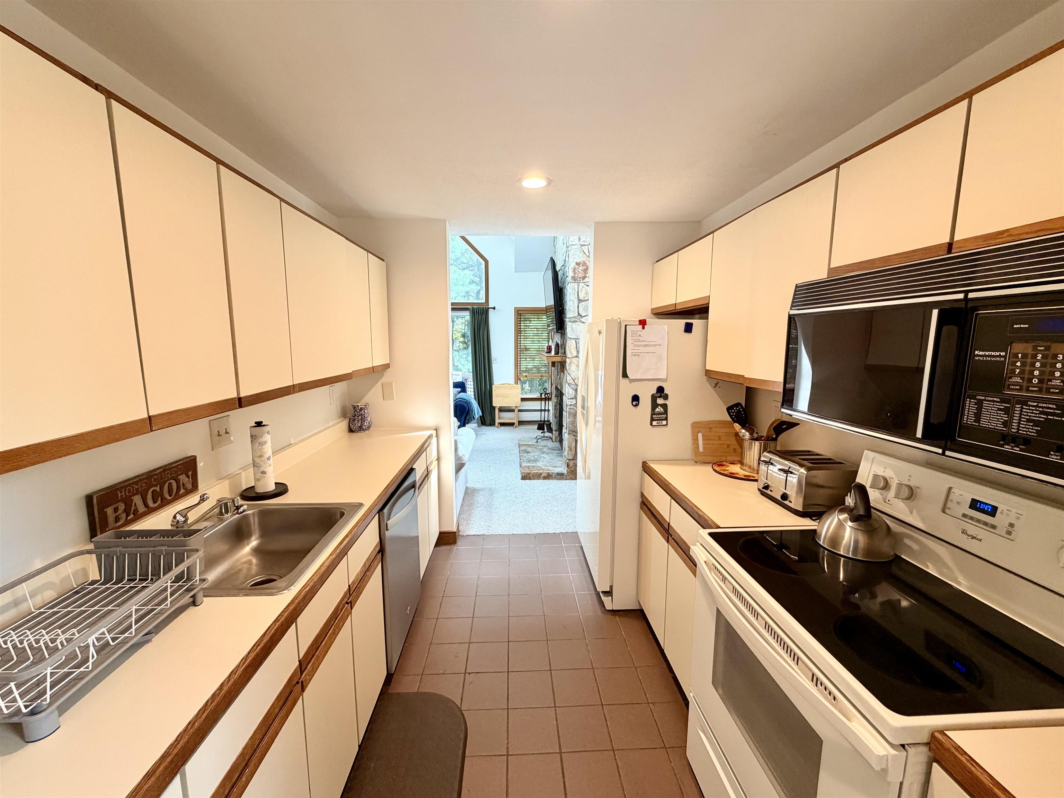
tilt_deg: -8.7
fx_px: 430
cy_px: 399
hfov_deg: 102.1
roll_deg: +0.4
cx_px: 532
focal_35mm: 14
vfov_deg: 85.7
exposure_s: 1/60
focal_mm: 2.22
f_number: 2.2
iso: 200
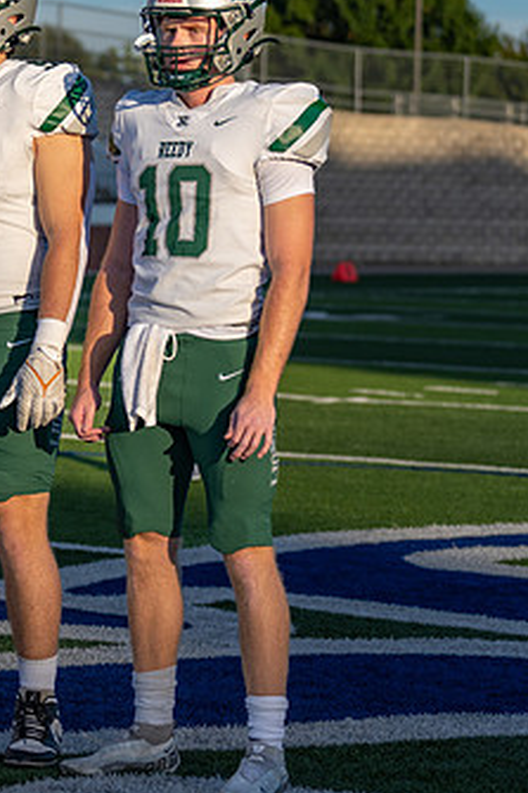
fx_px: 3237
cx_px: -122
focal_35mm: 147
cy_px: 365
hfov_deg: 9.2
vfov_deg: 14.0
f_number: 2.8
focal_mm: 70
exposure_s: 1/2500
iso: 100
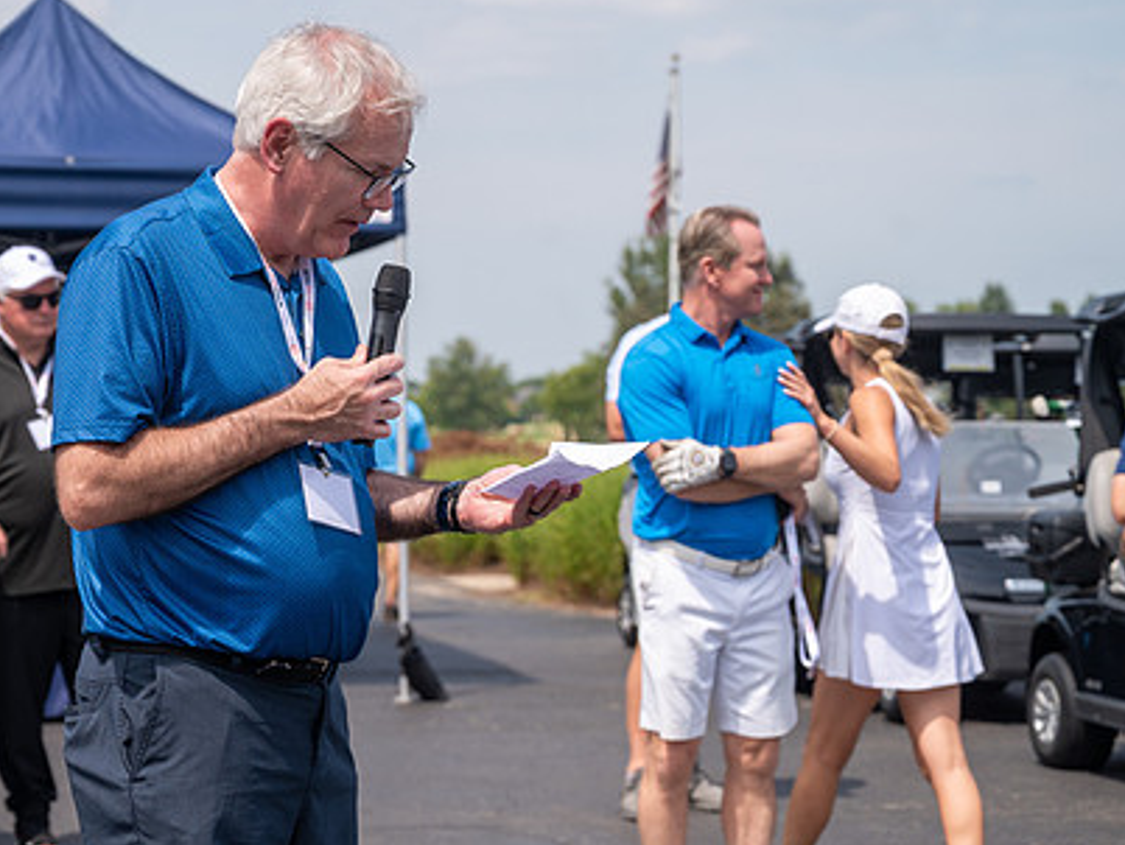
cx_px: 445
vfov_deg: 15.3
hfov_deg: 20.2
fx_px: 3154
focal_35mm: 97
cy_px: 411
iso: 250
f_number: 5
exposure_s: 1/1600
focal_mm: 70
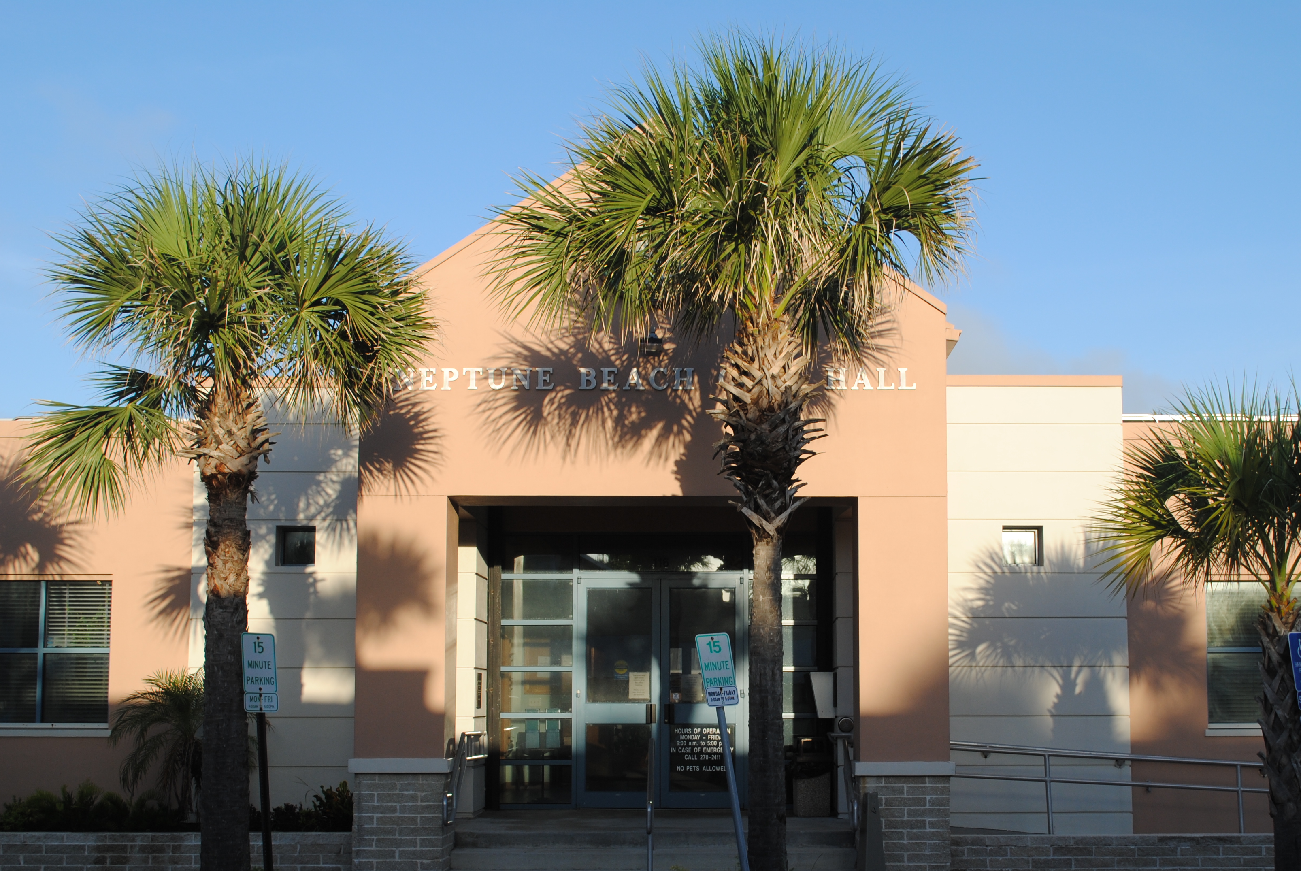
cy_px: 524
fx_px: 1701
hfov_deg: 41.8
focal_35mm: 47
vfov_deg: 28.7
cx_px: 713
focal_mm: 26
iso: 100
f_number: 7.1
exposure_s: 1/200
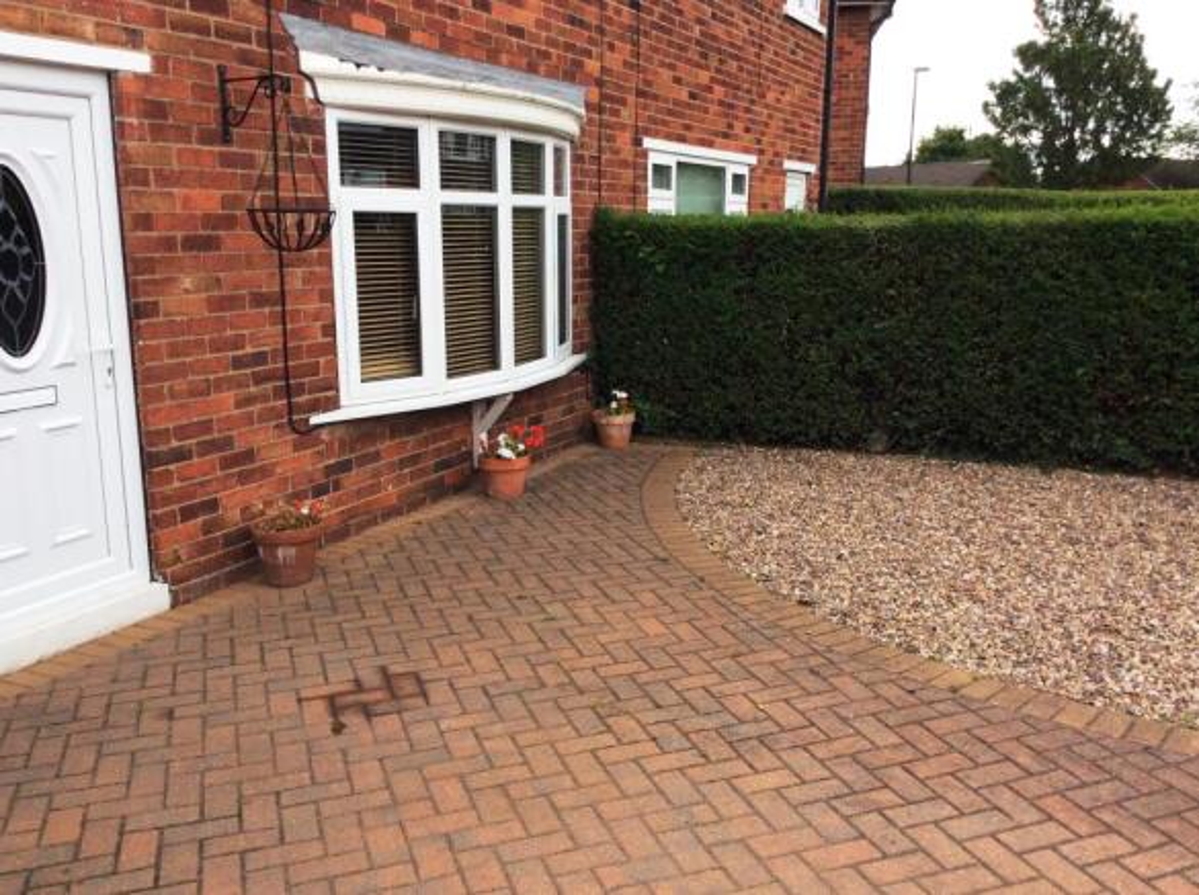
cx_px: 600
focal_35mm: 33
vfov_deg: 42.8
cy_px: 448
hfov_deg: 55.4
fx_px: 1141
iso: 32
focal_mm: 3.3
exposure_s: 1/217
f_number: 2.4
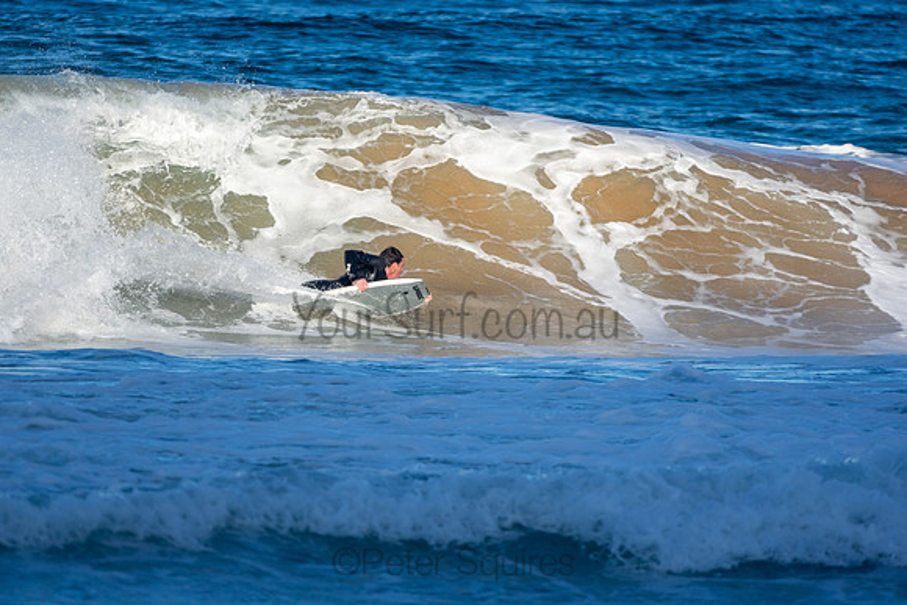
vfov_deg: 1.8
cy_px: 302
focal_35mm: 750
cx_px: 454
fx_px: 18899
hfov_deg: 2.7
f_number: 5.6
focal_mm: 500
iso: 160
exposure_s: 1/1000
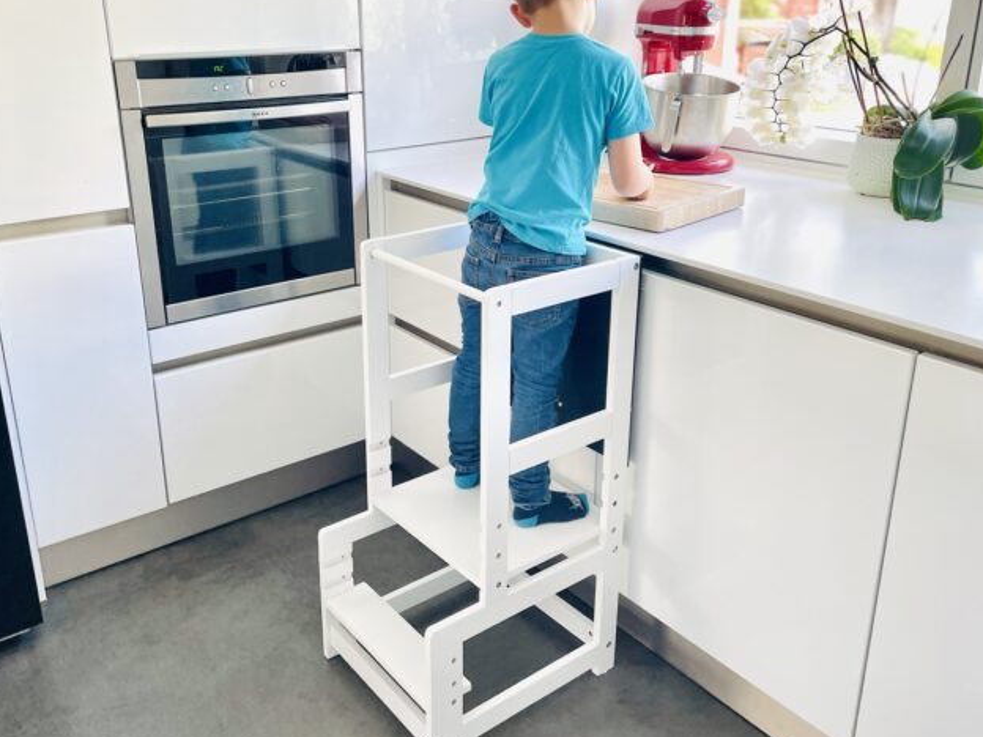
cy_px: 318
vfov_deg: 44.1
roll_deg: +0.5
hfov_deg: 56.7
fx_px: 909
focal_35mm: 32
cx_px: 443
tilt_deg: -19.6
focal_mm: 4.2
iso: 125
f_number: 1.6
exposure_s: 1/121
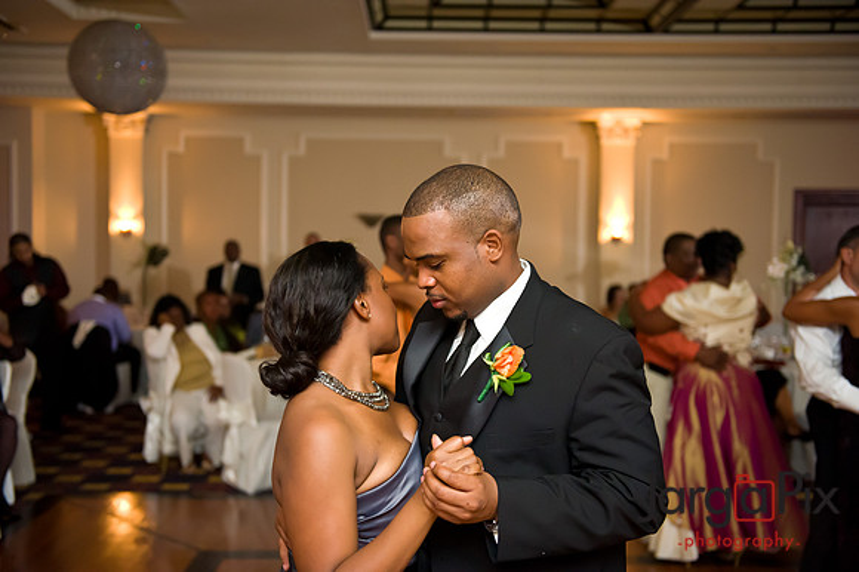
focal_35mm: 44
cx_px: 430
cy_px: 286
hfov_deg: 44.5
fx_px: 1049
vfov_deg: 30.5
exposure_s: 1/125
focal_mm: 44
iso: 3200
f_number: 2.8
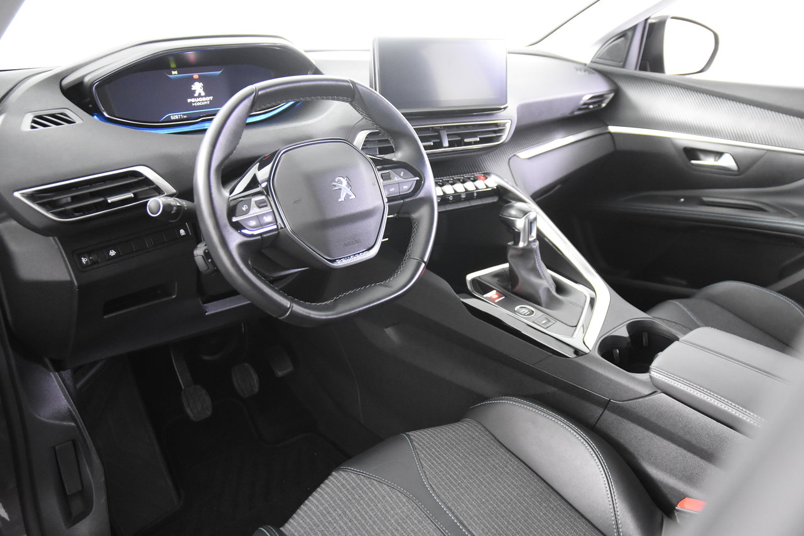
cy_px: 268
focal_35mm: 30
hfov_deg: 61.9
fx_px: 670
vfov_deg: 43.6
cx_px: 402
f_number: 2.8
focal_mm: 20
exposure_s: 1/30
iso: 4500
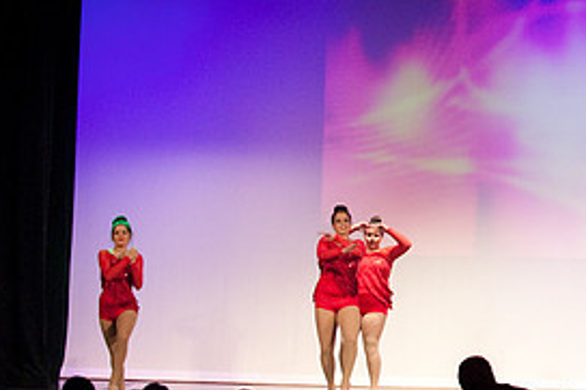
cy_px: 106
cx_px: 597
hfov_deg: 13.6
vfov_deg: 9.2
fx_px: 2424
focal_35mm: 149
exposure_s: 1/200
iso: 3200
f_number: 4
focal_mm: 70
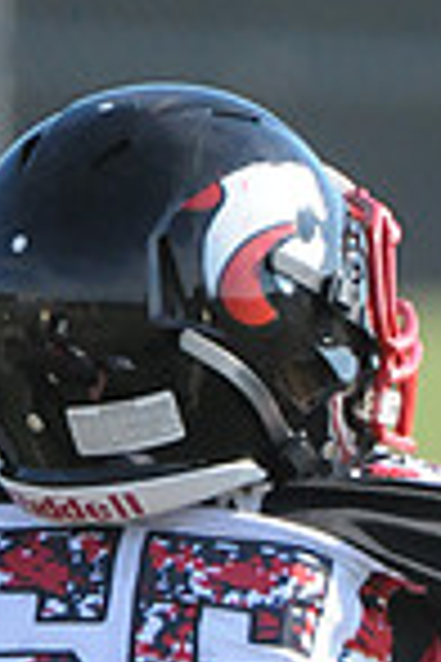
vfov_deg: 1.1
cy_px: 1121
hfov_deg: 0.7
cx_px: 830
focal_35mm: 1835
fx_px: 33715
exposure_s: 1/5000
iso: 1600
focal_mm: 310
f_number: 4
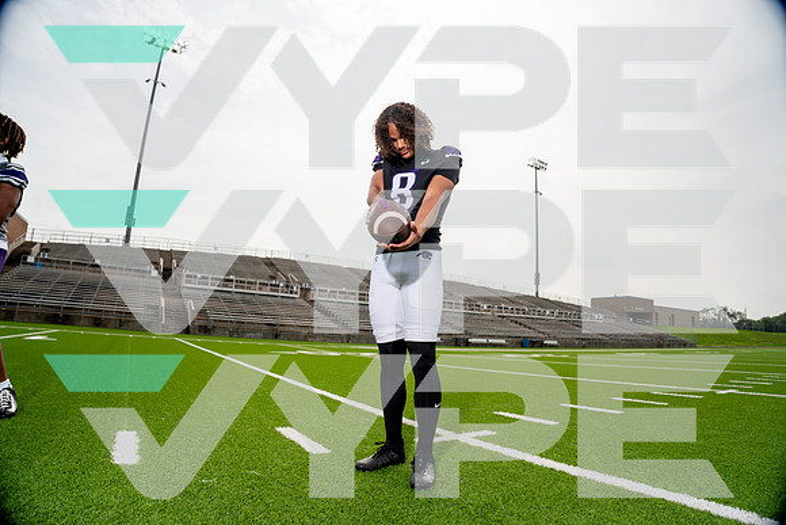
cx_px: 393
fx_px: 437
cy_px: 262
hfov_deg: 84.0
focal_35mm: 20
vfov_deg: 62.0
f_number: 5.6
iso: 100
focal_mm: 20
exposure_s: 1/640
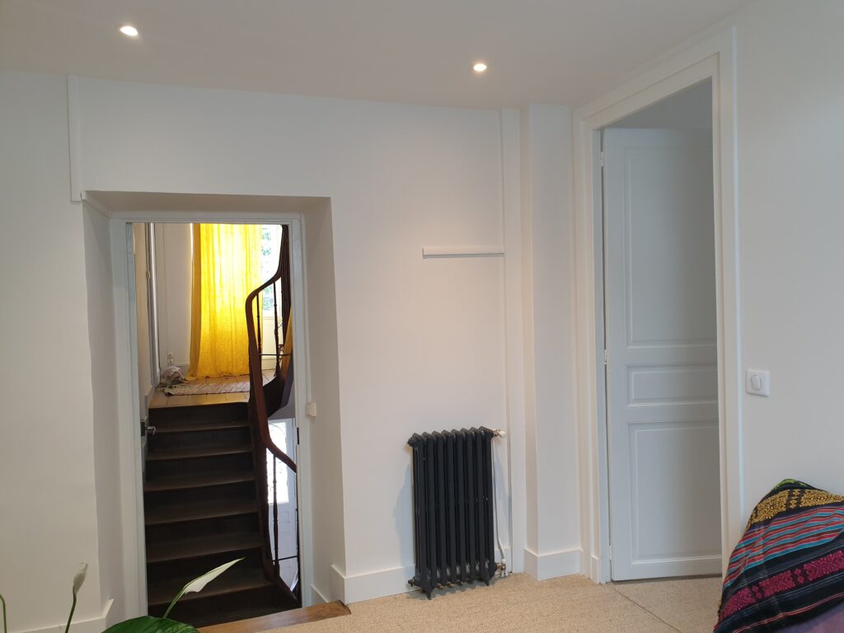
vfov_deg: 53.1
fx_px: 634
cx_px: 422
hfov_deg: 67.3
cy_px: 316
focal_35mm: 26
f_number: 2.4
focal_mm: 4.3
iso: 160
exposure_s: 1/50
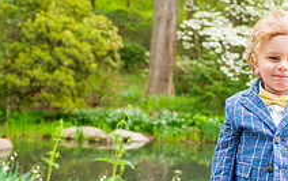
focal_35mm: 78
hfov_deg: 25.3
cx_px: 283
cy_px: 120
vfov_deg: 16.7
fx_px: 613
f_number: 3.5
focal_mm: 28
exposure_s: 1/320
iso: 200
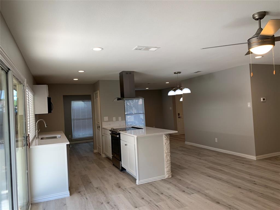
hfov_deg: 67.3
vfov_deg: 53.1
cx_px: 140
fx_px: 210
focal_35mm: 26
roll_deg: +3.9
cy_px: 105
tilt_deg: +1.2
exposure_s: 1/120
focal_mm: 4.25
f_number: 1.8
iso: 40
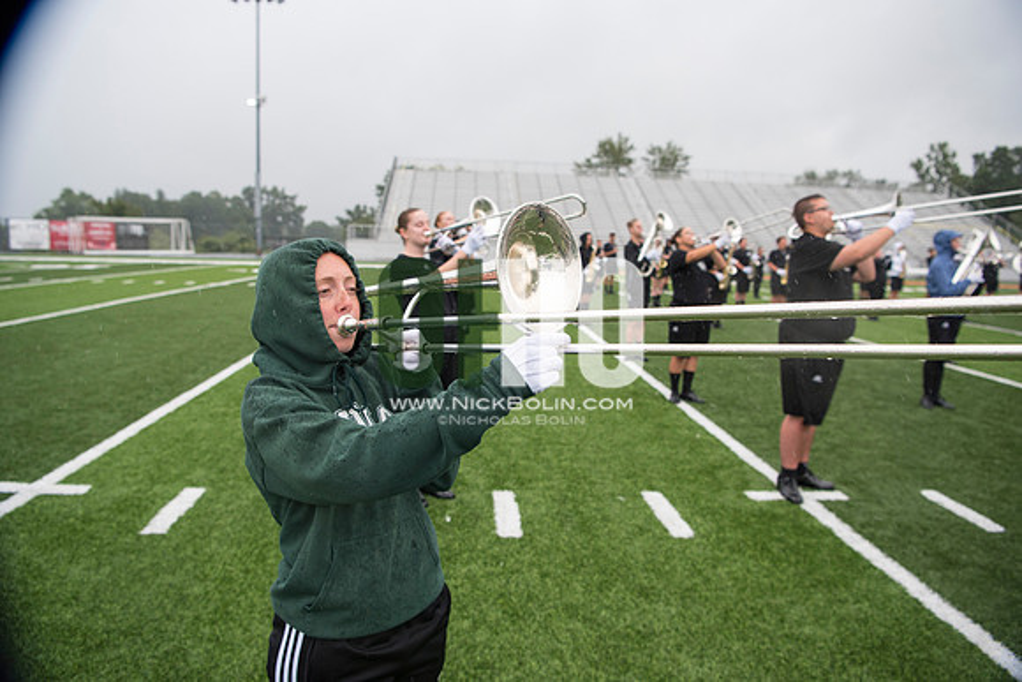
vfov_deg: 53.2
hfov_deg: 73.7
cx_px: 511
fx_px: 681
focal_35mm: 24
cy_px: 341
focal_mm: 24
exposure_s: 1/800
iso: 400
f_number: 4
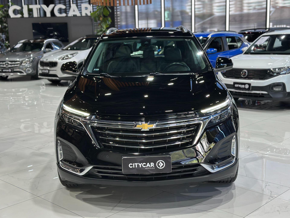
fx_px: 402
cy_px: 109
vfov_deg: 30.3
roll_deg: +1.7
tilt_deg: -11.0
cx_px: 145
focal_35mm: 48
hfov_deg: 39.7
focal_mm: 6.86
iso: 200
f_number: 1.78
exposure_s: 1/102
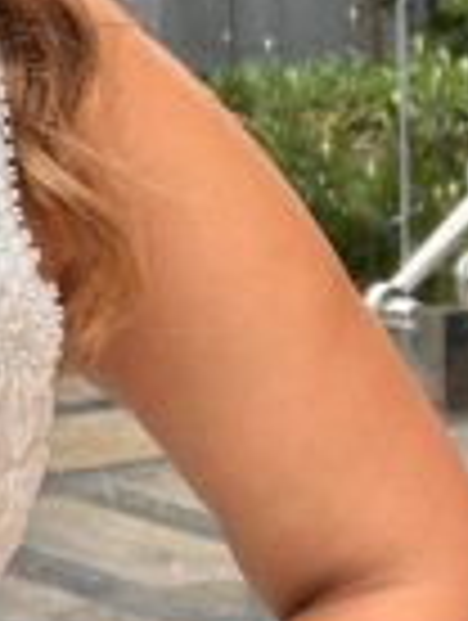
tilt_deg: -0.7
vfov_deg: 17.1
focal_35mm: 113
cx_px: -400
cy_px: 22
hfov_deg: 12.0
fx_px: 2031
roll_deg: +0.5
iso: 100
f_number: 1.5
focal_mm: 5.7
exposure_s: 1/121
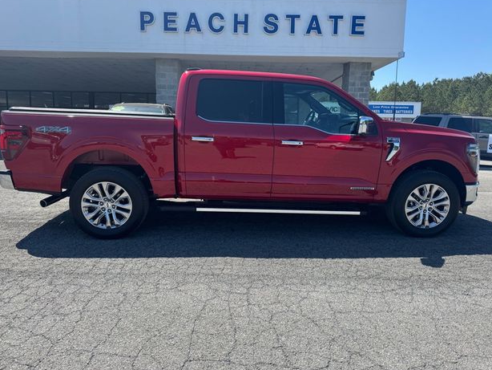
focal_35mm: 25
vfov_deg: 54.9
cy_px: 181
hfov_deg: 69.4
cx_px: 244
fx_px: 355
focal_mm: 6.76
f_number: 1.78
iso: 80
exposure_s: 1/2105
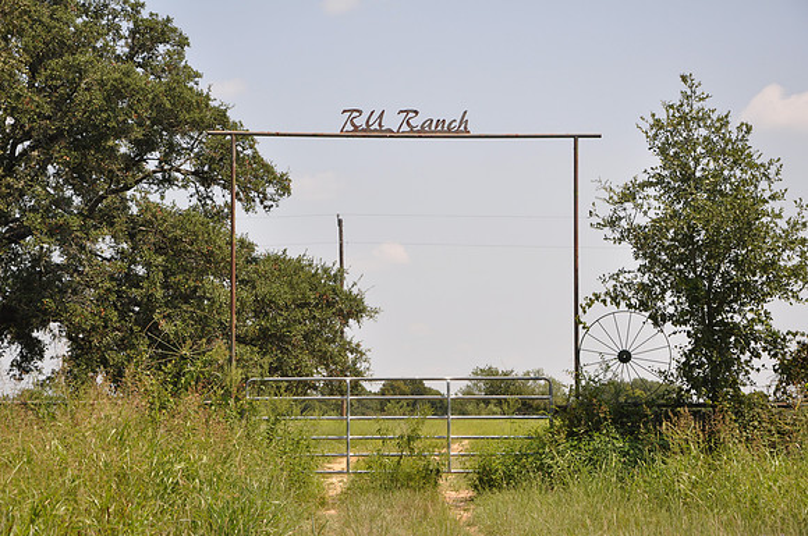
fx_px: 2219
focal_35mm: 99
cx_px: 404
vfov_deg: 13.8
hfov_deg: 20.6
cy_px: 268
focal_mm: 66
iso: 200
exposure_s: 1/250
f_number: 8
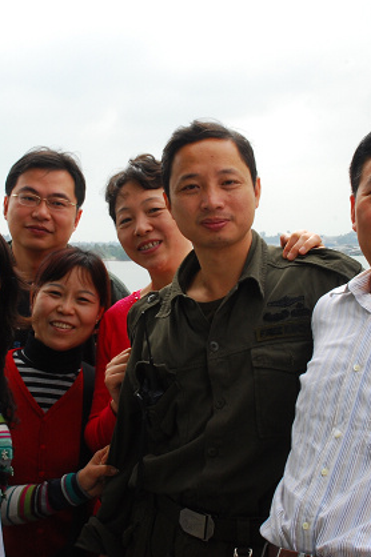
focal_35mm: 76
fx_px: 1174
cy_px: 255
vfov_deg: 26.7
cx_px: 161
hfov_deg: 18.0
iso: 320
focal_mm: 31
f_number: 19
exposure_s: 1/45
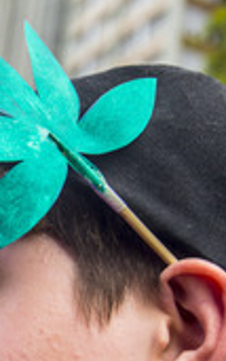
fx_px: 926
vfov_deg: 21.8
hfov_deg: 13.3
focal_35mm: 94
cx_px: -96
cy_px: 279
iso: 160
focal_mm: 35
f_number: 5
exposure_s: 1/100
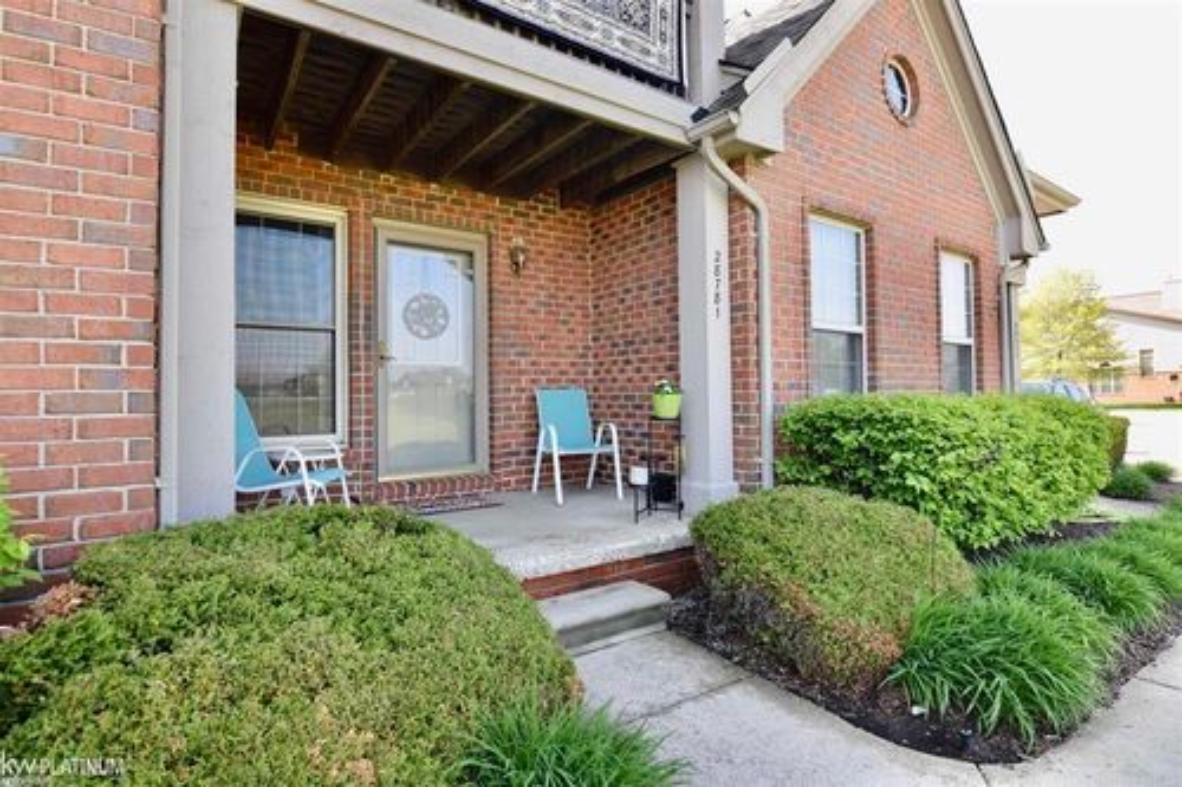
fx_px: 566
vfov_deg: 69.6
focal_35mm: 17
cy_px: 394
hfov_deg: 92.5
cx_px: 591
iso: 400
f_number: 7.1
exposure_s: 1/200
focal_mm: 11.5
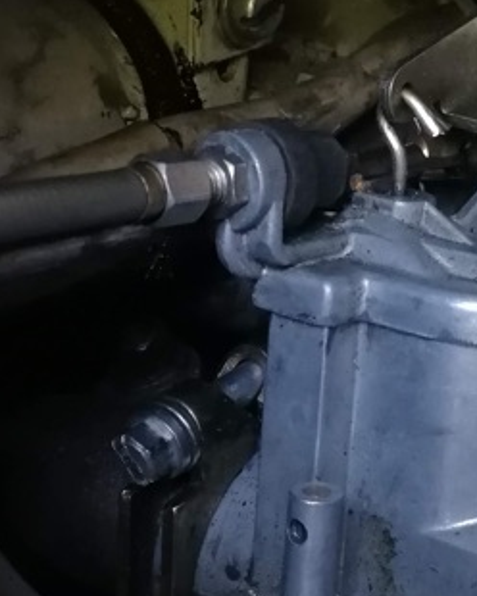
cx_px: 375
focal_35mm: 85
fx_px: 1500
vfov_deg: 22.4
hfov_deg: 17.9
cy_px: 396
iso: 320
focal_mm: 3.95
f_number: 2.2
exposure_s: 1/33.3
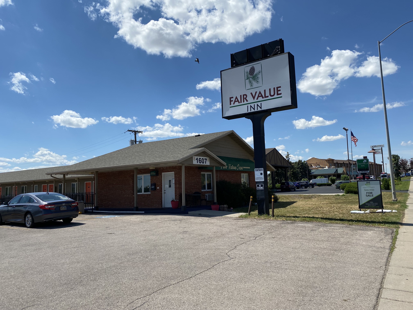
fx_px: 310
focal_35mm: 26
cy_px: 155
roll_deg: +1.7
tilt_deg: +7.9
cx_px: 206
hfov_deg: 67.3
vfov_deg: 53.1
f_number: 1.8
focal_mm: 4.25
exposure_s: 1/4274
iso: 32
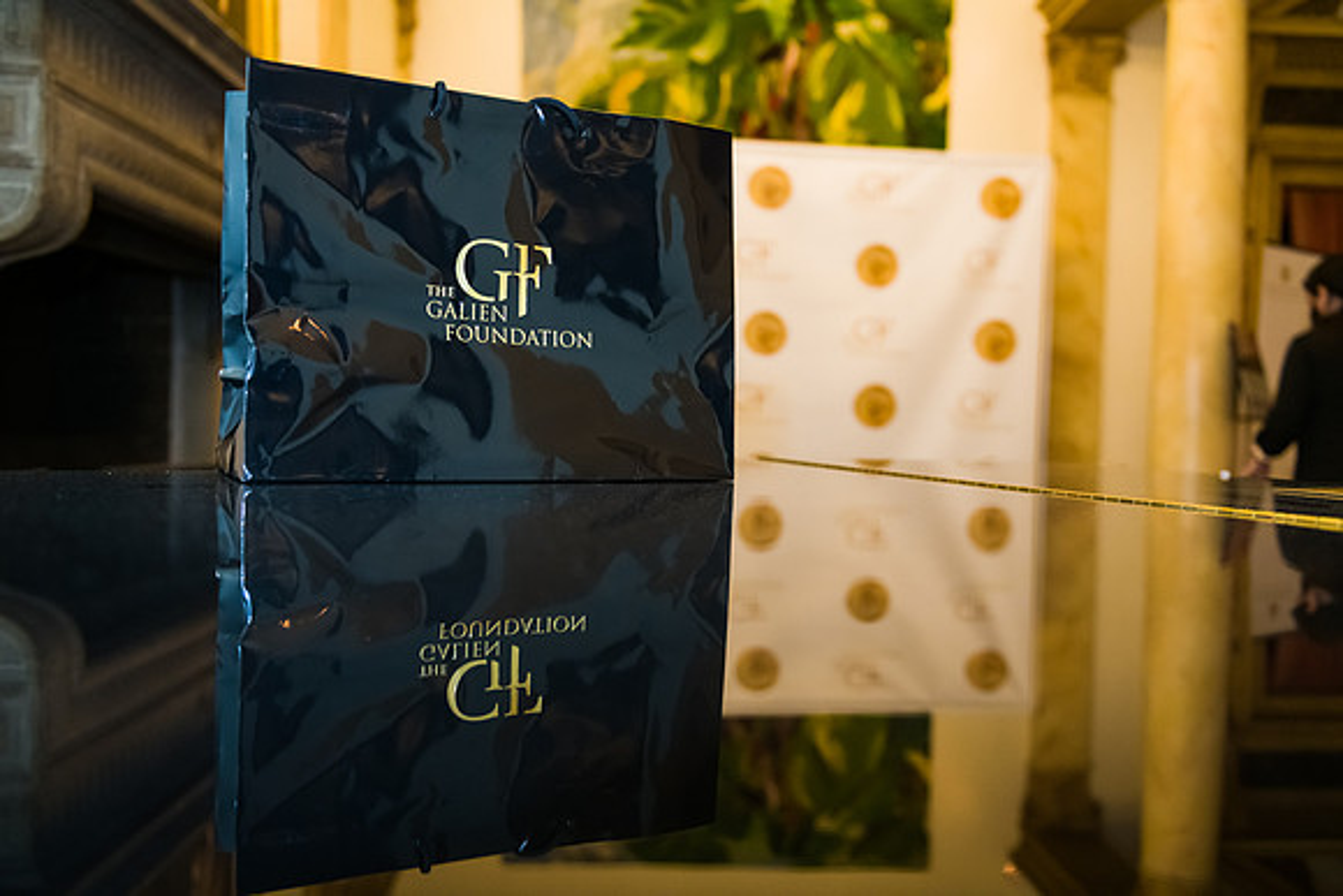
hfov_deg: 58.7
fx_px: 1194
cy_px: 448
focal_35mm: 32
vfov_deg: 41.1
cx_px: 672
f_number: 3.2
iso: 3200
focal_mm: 32
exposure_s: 1/100
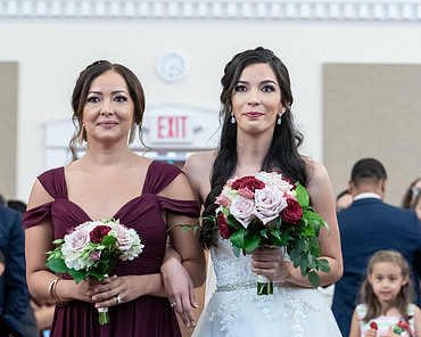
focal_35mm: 130
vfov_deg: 11.9
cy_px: 206
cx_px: 214
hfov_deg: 14.8
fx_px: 1620
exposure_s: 1/100
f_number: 4
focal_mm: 81
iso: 6400
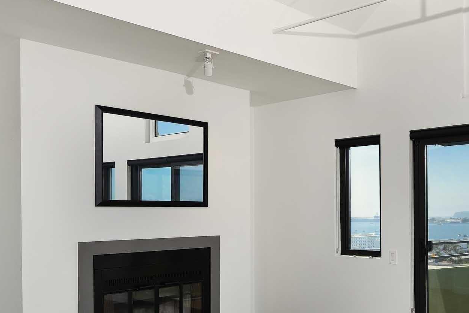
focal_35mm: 41
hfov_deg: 45.7
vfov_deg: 32.2
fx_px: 534
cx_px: 353
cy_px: 220
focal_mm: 17
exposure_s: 1/250
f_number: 6.3
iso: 100
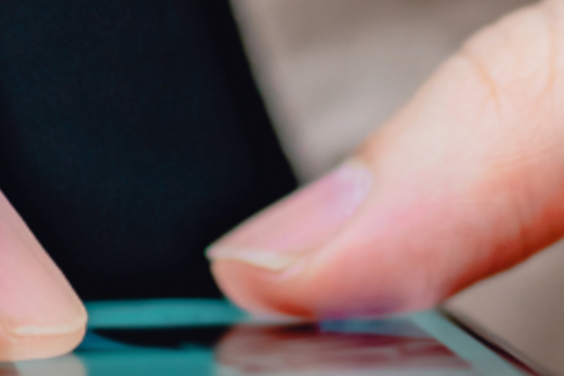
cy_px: 162
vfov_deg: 4.9
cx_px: -524
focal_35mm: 278
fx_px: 4355
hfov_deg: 7.2
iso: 200
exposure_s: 1/640
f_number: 1.8
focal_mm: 35
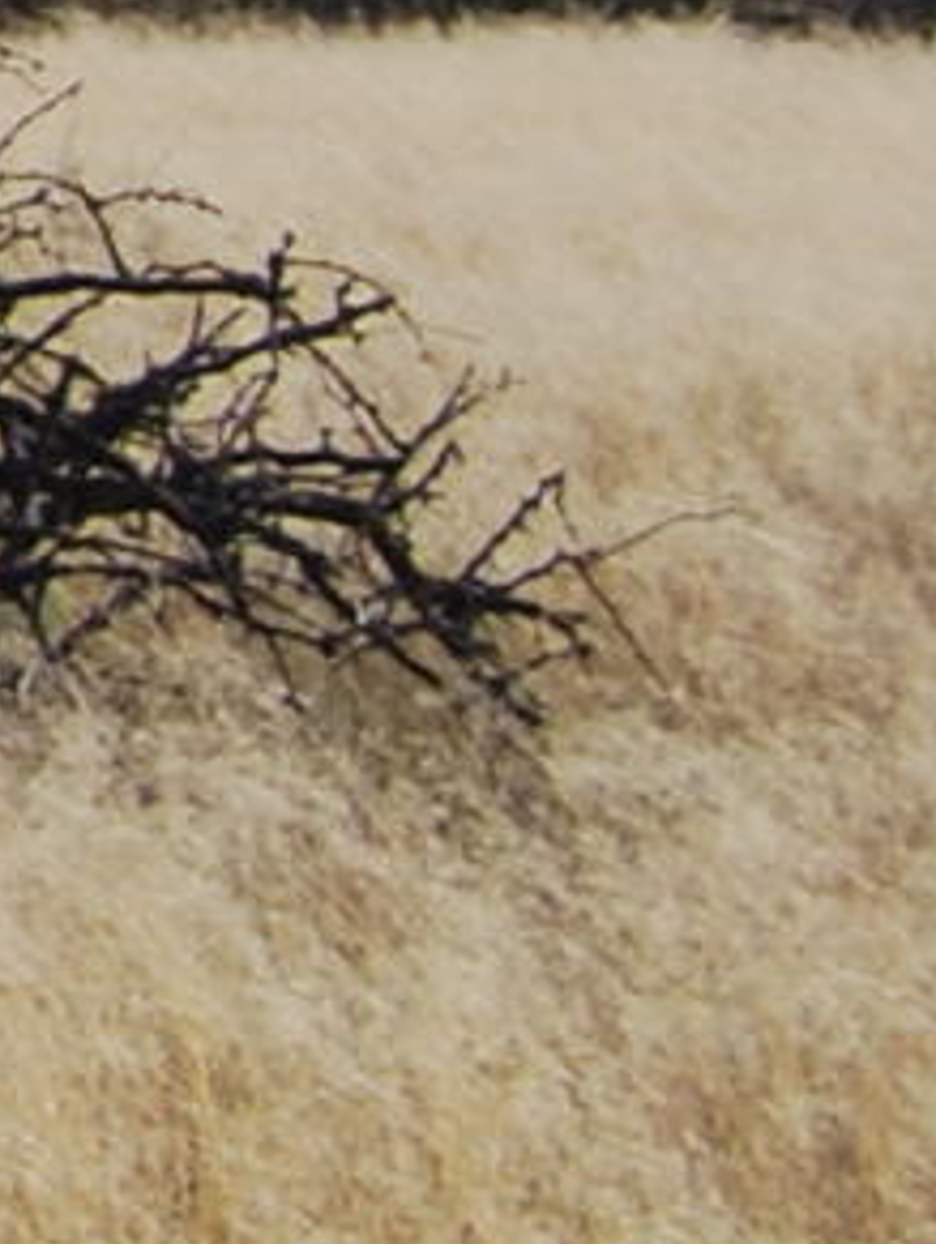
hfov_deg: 3.0
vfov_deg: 4.3
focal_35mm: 446
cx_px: -5060
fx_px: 16044
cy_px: -1958
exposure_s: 1/250
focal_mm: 30
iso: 100
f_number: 8
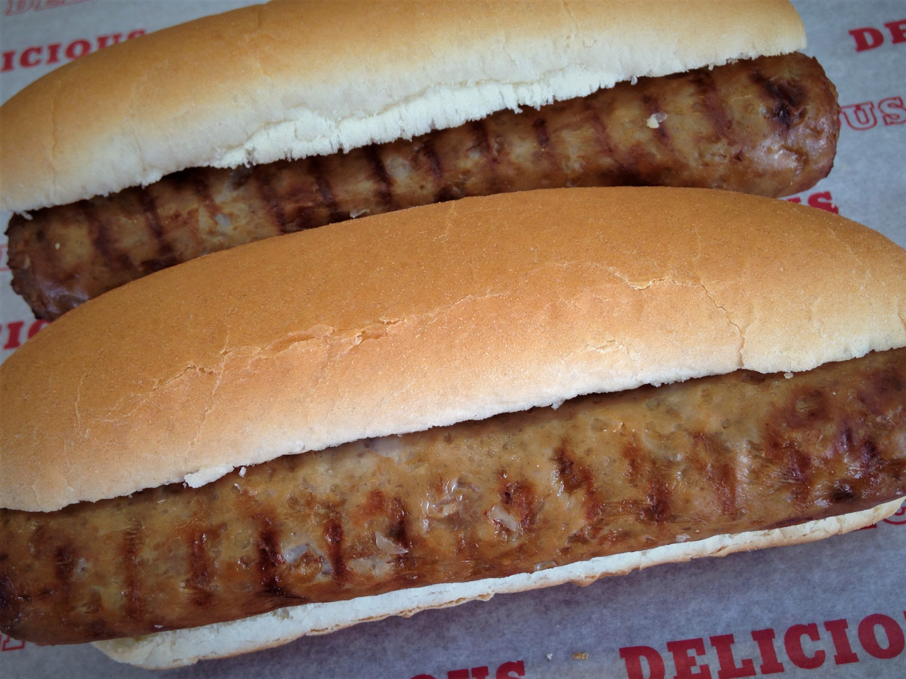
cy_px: 340
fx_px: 864
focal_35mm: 33
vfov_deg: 42.9
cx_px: 453
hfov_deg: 55.4
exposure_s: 1/60
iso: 50
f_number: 2.4
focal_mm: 4.12
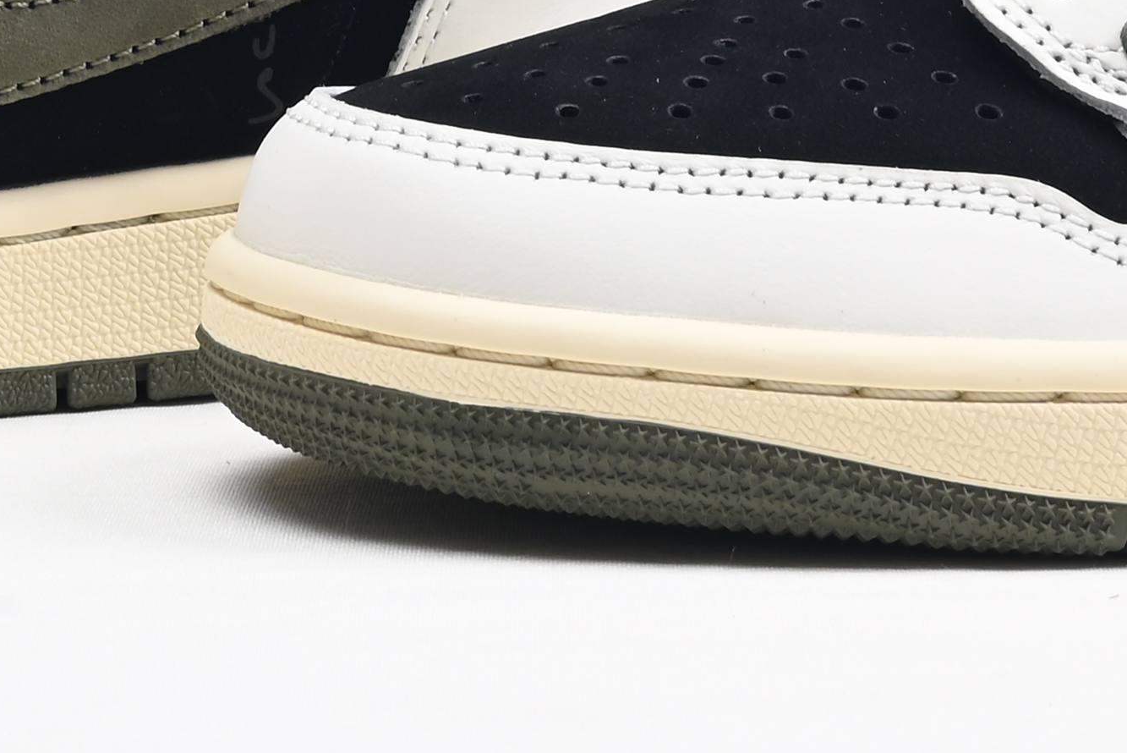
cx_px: 329
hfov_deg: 11.1
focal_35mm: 185
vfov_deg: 7.1
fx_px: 5794
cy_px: -889
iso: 100
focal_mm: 41
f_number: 16
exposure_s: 1/2
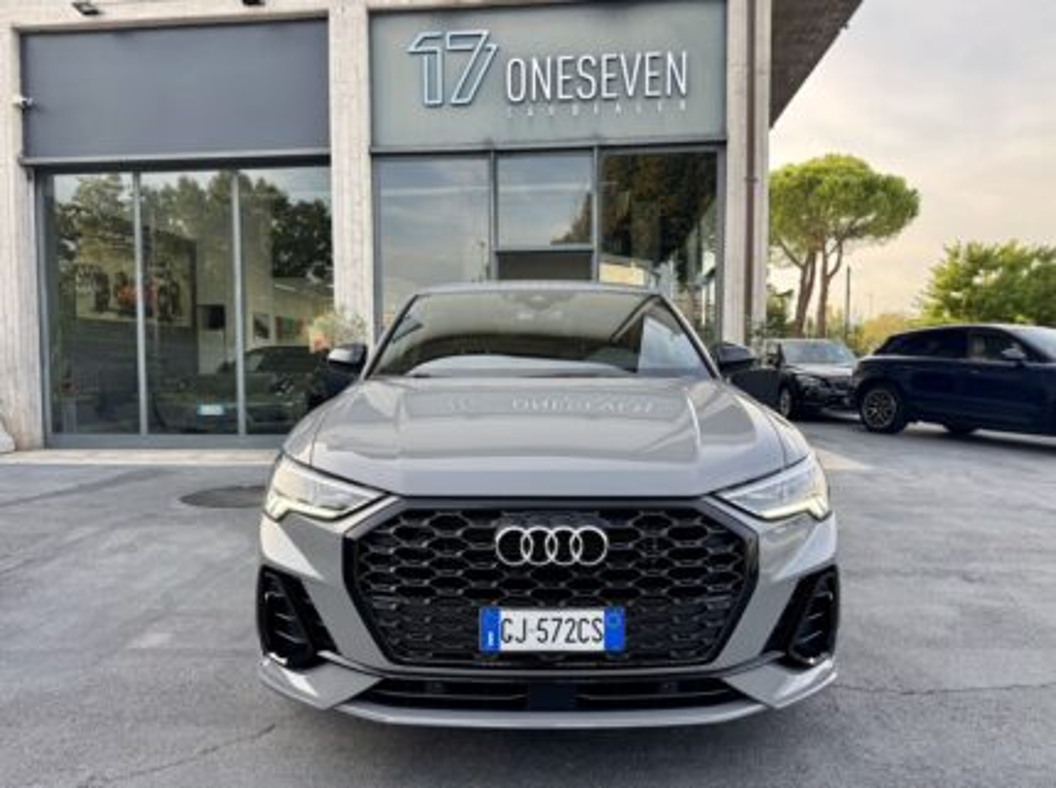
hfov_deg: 71.7
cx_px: 528
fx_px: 731
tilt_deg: -2.2
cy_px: 394
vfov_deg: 56.7
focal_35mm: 24
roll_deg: +0.8
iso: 80
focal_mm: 6.76
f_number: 1.78
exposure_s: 1/368
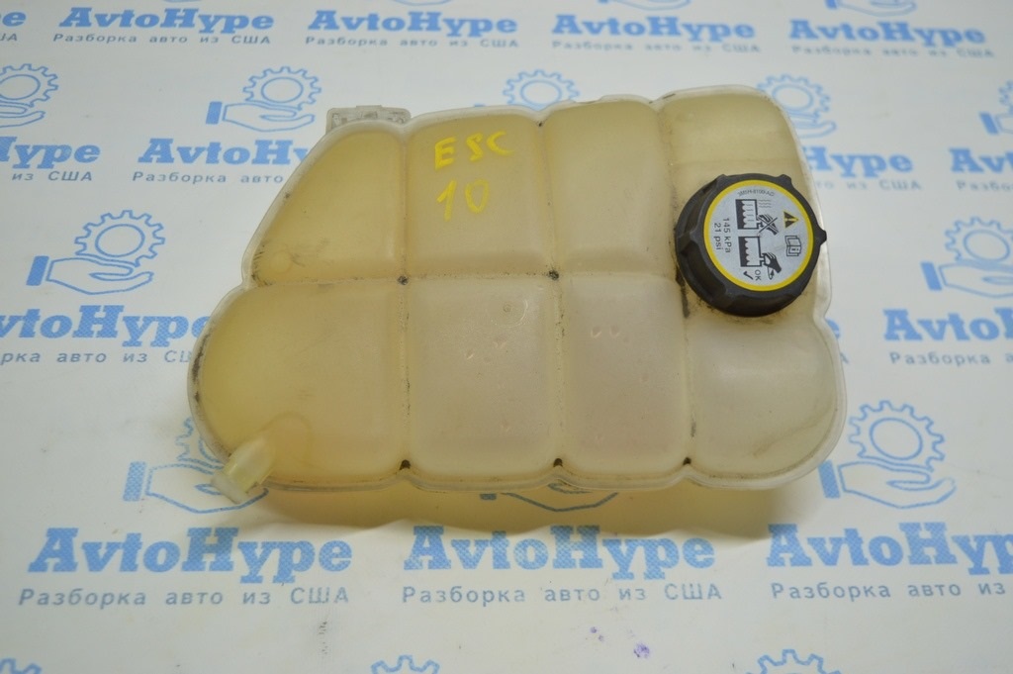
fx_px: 1223
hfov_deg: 45.0
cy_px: 337
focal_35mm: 44
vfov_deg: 30.8
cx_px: 506
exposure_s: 1/80
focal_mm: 29
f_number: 4.2
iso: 400
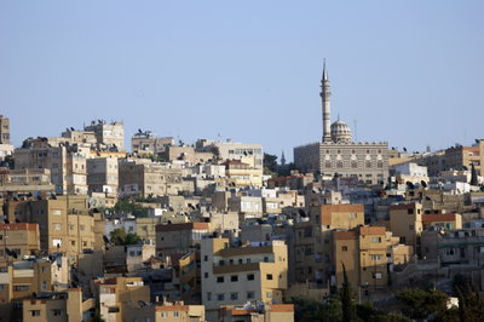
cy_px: 161
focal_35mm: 300
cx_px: 242
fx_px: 4030
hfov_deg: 6.9
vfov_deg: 4.6
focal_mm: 200
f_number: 5.6
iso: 100
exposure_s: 1/320
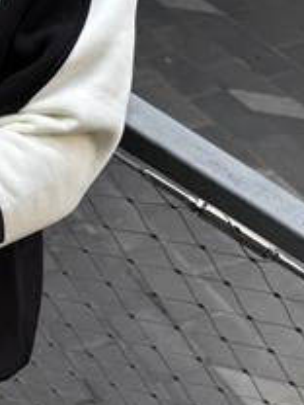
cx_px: -121
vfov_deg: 24.9
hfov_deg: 17.6
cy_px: 331
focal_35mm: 77
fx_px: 902
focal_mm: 6.76
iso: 80
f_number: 1.78
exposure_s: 1/419
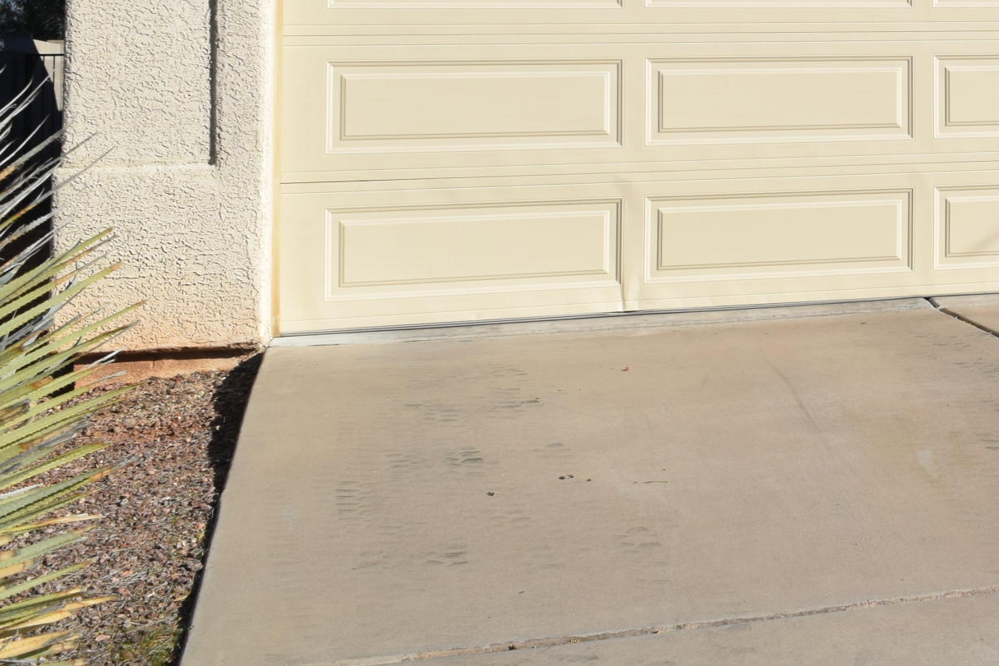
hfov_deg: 24.9
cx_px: 1170
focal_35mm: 74
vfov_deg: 17.8
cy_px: -65
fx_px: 2054
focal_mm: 20
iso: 100
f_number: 11
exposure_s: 1/200
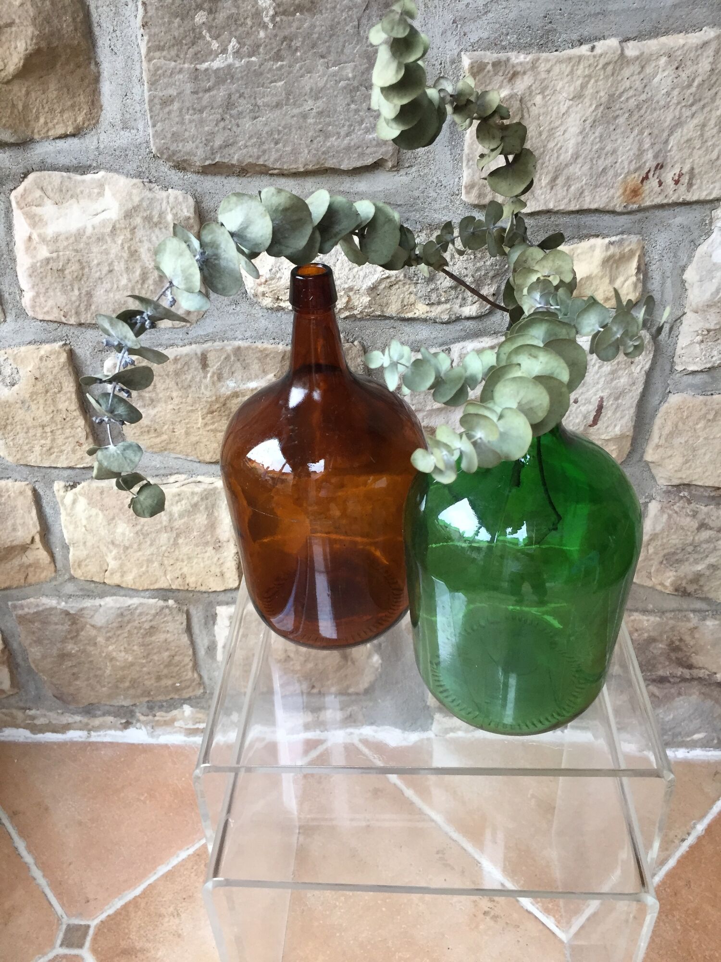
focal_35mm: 29
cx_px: 360
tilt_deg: -34.3
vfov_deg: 61.7
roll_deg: +4.3
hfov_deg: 48.2
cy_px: 481
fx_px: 805
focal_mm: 4.15
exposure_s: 1/33
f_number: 2.2
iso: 80
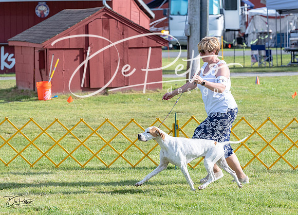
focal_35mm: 166
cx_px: 145
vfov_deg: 8.7
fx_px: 1411
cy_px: 104
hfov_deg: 12.1
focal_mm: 130
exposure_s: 1/1250
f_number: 5.6
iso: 640
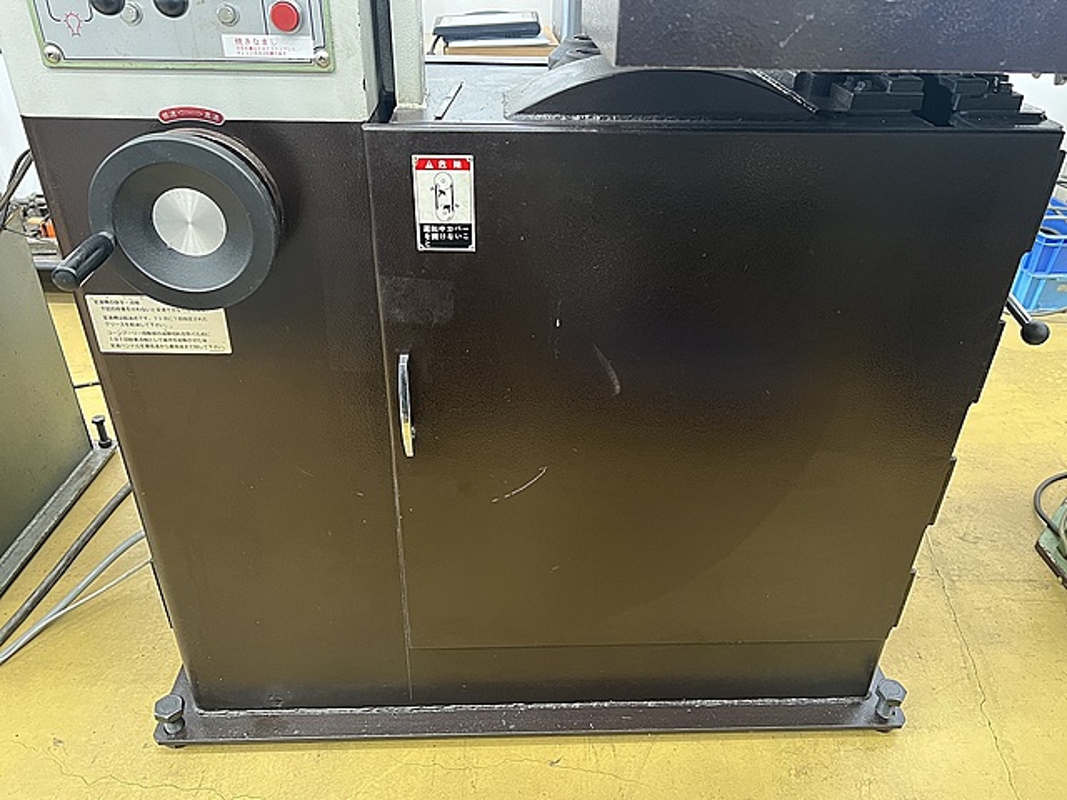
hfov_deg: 67.3
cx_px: 534
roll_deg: -0.9
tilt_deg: -31.8
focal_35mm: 26
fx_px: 801
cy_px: 400
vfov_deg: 53.1
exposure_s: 1/40
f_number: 1.5
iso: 640
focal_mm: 5.7
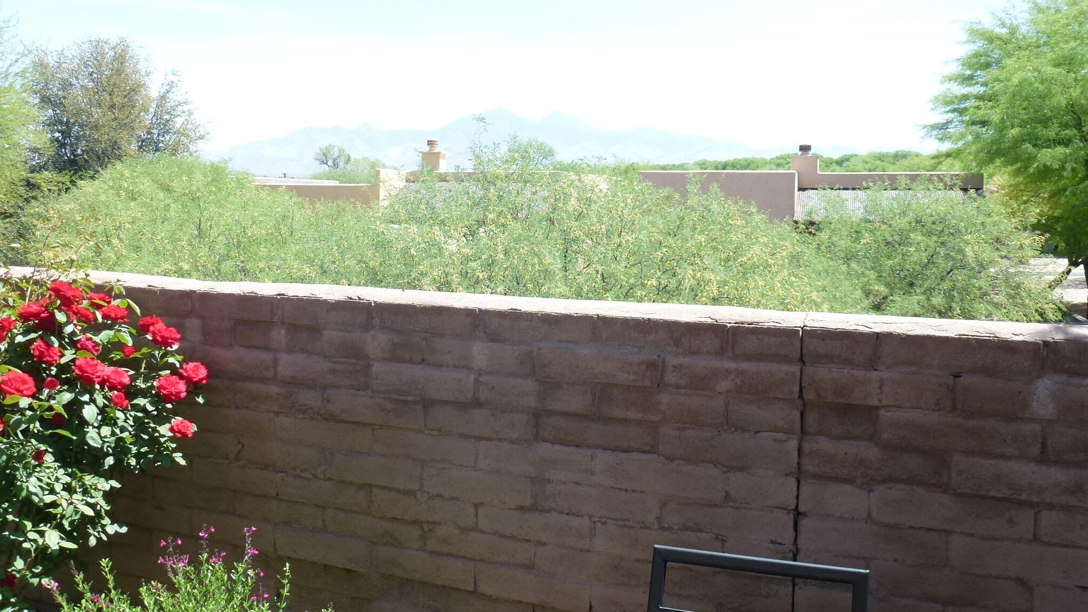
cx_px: 543
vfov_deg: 35.6
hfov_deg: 59.5
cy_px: 267
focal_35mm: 33
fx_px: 952
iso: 100
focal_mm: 5.4
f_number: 3.5
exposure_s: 1/320
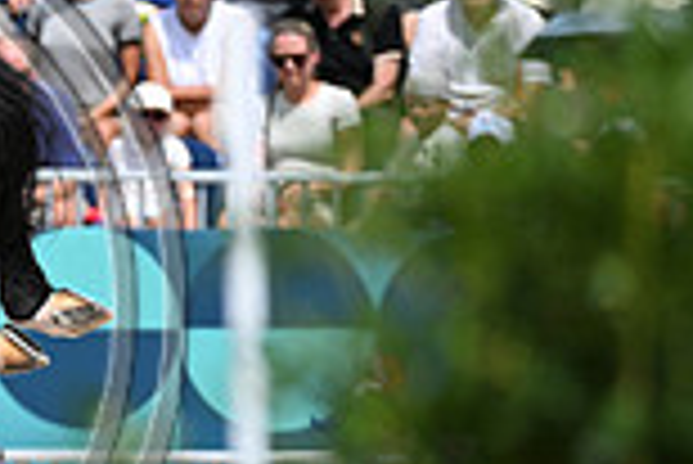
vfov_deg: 1.1
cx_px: -328
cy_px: 246
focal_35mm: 1240
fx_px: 23892
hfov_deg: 1.7
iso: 125
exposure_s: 1/1250
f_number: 4.5
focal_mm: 330
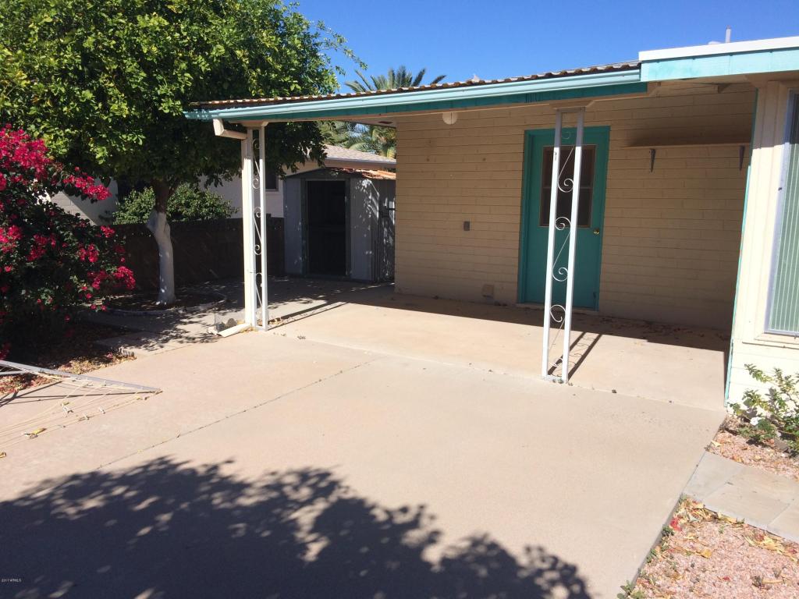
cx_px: 400
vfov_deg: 48.2
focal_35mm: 29
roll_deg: +0.0
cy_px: 300
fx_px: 669
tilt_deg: -9.9
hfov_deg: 61.7
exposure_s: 1/2160
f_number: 2.2
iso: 32
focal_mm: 4.15
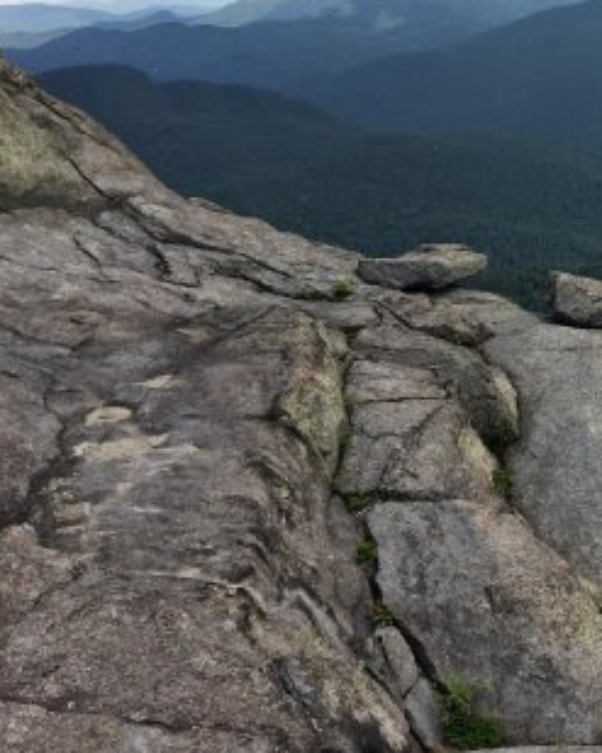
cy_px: 199
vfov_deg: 32.0
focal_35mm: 58
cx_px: 595
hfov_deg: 25.0
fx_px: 1292
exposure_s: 1/1580
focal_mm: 4.12
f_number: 2.2
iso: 32
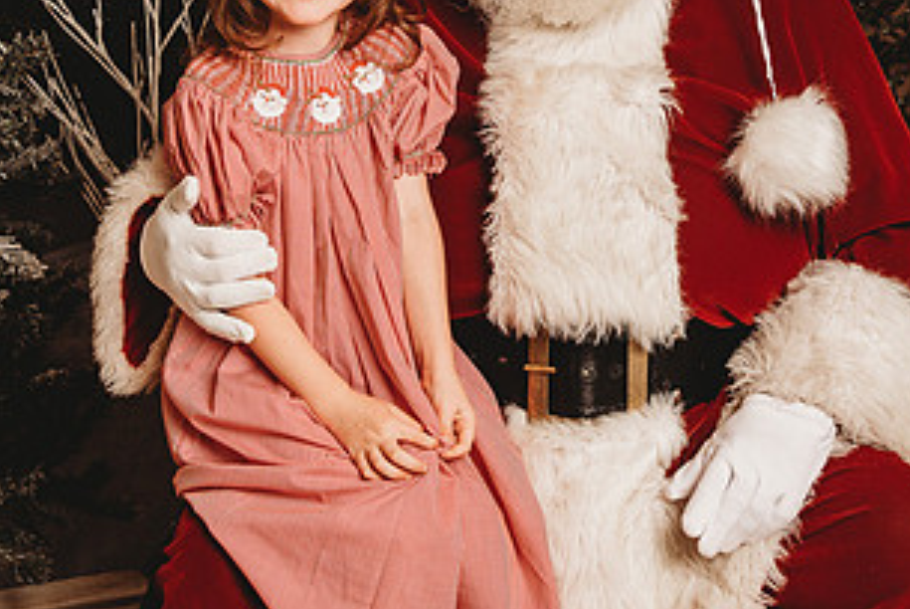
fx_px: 1923
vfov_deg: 17.7
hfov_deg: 26.6
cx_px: 552
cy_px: 64
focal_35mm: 76
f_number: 4
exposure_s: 1/160
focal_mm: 40
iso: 100
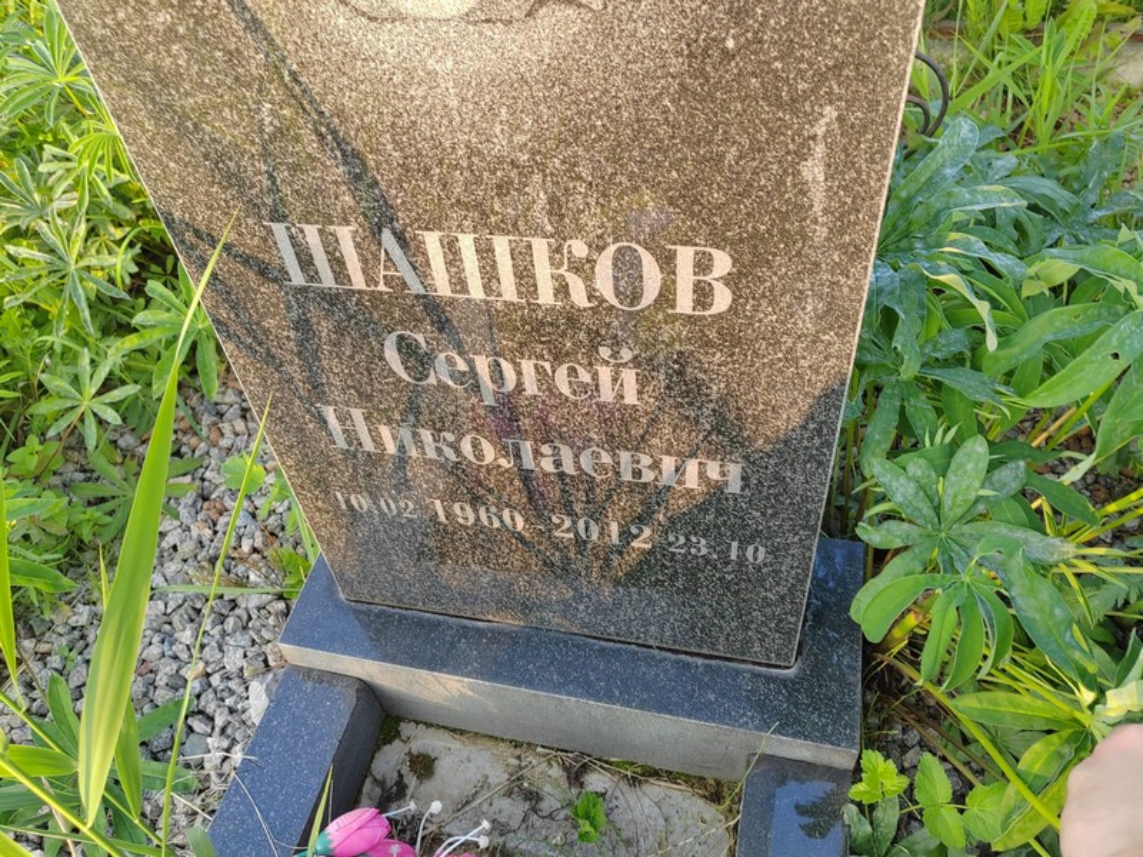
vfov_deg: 51.4
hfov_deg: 65.3
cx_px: 572
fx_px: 892
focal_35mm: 27
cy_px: 428
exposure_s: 1/100
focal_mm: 5.52
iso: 100
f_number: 1.9
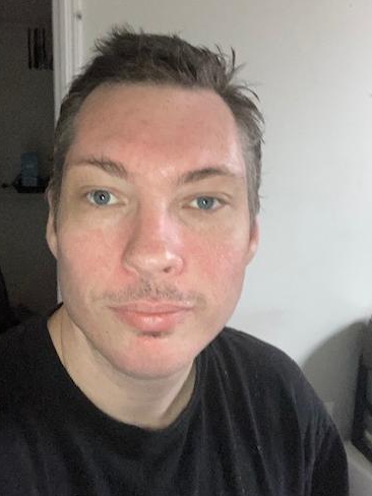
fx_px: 602
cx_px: 152
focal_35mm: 42
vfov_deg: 44.8
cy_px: 242
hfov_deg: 34.3
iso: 400
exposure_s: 1/22
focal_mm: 2.87
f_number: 2.2
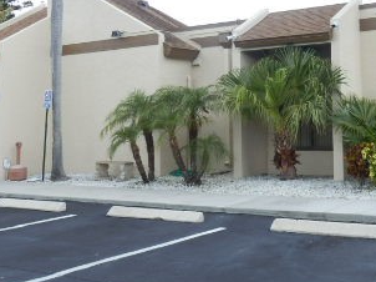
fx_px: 575
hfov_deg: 35.2
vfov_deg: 27.2
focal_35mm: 53
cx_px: 294
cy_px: 76
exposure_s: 1/250
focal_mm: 4.5
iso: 80
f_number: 3
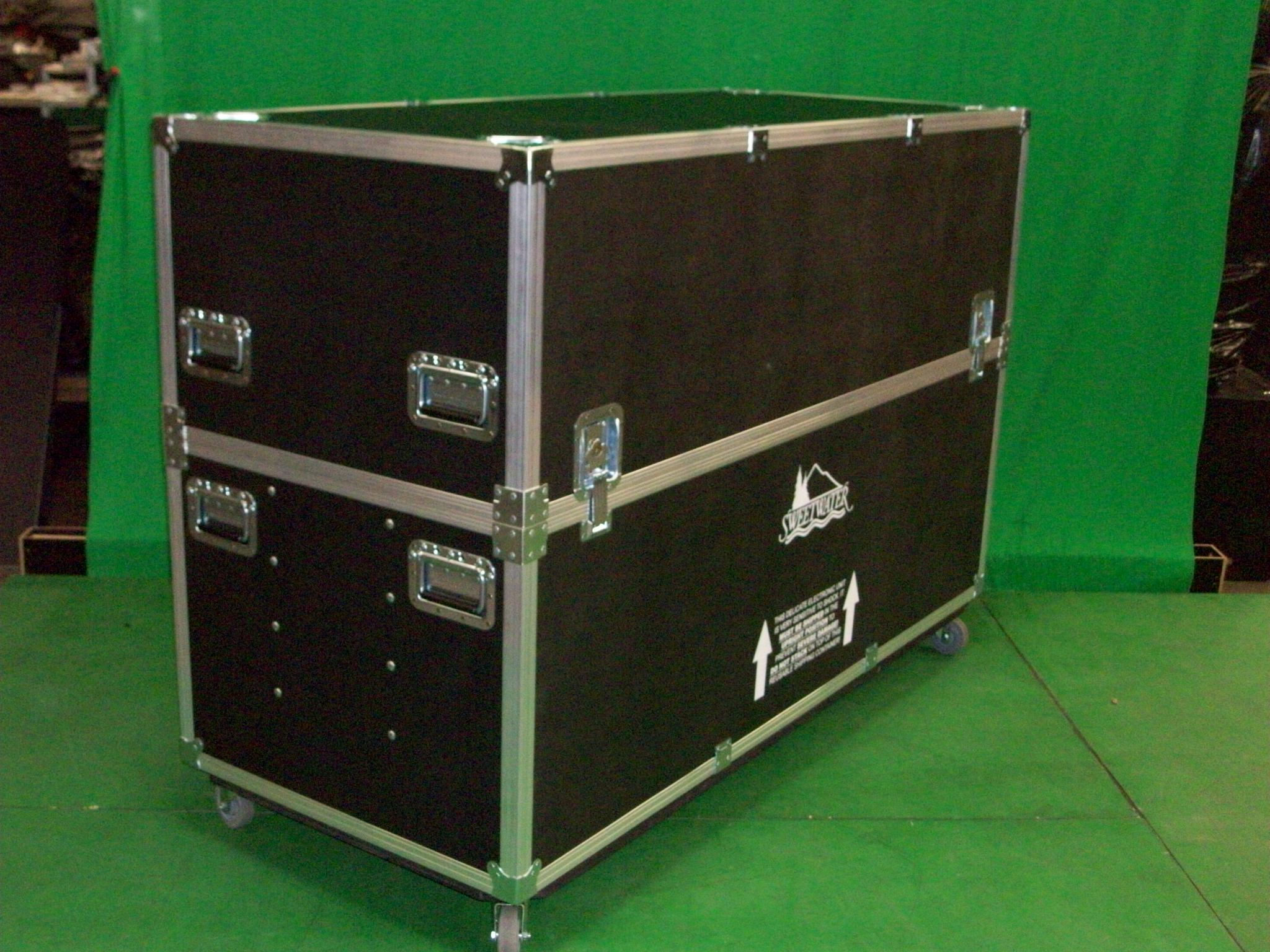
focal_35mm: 42
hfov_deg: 44.8
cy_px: 476
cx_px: 635
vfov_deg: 34.3
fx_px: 1541
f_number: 3.2
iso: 320
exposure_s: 1/32.6
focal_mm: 7.1
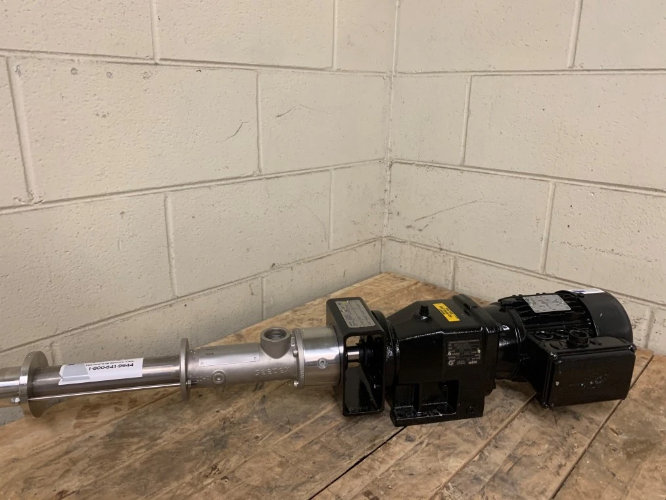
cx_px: 333
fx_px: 500
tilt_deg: -17.9
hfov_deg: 67.3
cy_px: 250
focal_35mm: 26
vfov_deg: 53.1
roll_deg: -0.6
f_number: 1.8
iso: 200
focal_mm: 4.25
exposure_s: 1/60
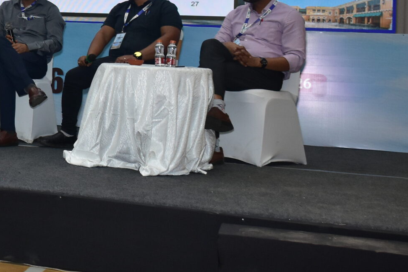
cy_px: 9
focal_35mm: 79
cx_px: -95
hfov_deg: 23.3
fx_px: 895
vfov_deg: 16.9
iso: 800
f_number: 5.6
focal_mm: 20
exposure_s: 1/125
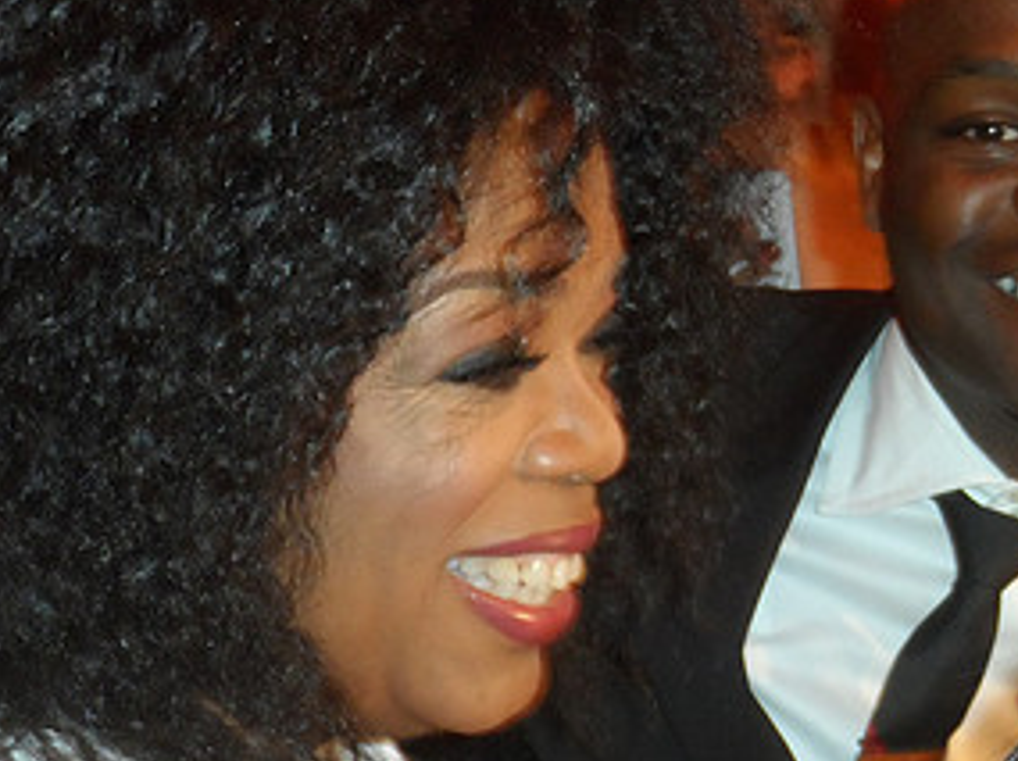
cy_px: 438
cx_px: 993
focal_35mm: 108
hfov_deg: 17.8
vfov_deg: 13.7
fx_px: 3172
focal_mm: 8.7
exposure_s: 1/15
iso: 400
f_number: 4
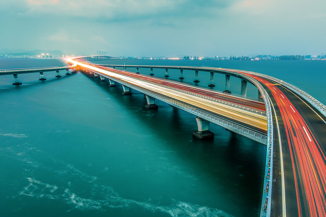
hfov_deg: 77.6
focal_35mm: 22
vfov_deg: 57.2
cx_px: 197
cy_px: 118
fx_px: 199
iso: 200
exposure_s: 15
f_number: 10
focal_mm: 17
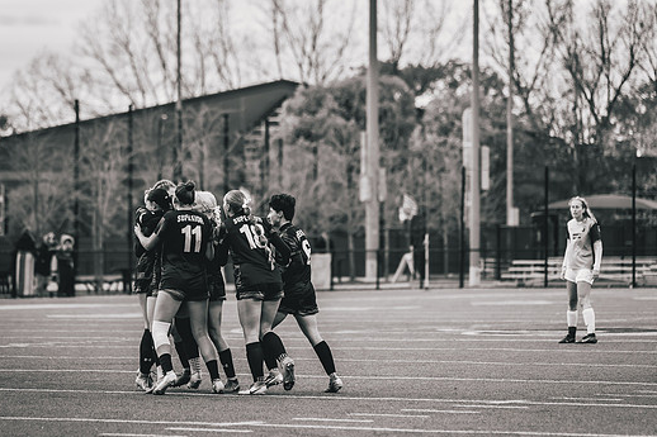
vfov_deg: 5.9
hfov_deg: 8.8
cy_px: 235
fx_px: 4251
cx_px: 263
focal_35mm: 233
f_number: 2.8
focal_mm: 150
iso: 400
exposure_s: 1/1000
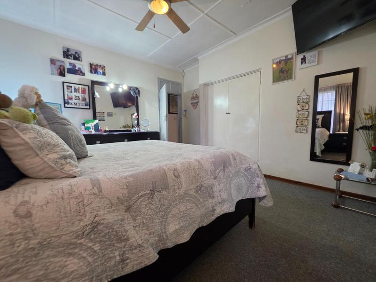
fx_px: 141
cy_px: 141
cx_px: 188
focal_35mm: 13
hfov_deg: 106.2
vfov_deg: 89.9
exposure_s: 1/50
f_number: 1.9
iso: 250
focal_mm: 2.2
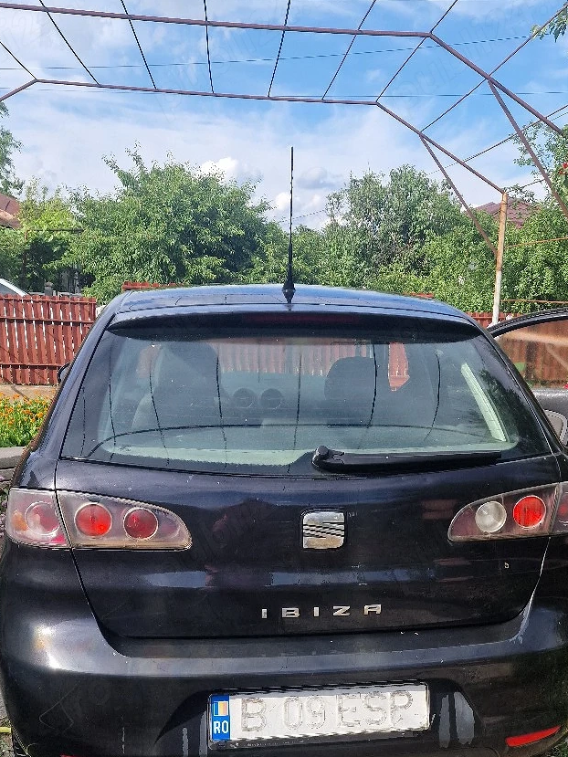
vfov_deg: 48.6
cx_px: 311
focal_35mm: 37
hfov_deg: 38.6
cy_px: 548
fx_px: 809
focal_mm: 6.4
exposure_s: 1/526
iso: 50
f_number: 1.8
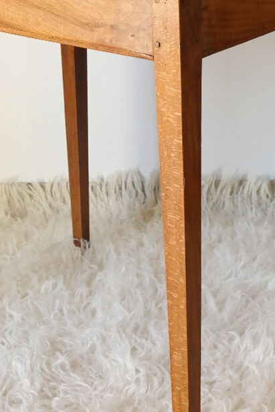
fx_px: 1157
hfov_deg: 13.6
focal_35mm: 101
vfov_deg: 19.4
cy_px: -37
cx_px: 145
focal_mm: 24
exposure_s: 1/50
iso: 1600
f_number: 5.6
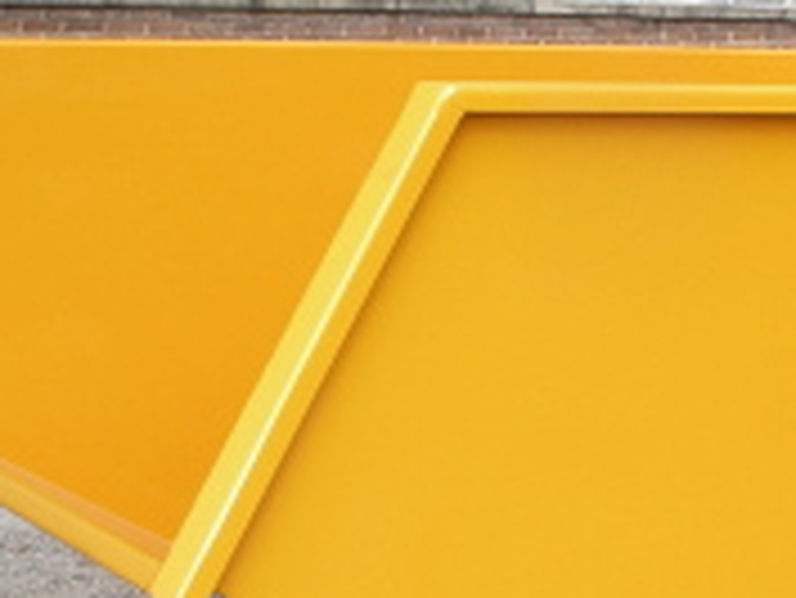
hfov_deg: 18.1
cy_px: 549
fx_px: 2462
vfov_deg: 13.7
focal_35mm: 107
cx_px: 679
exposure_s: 1/250
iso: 64
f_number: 5
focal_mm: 7.8
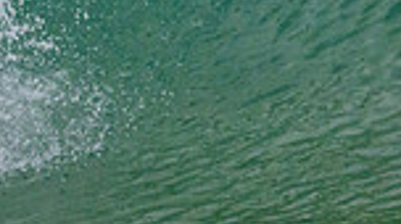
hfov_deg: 0.5
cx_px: -302
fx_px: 43385
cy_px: -152
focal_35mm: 4086
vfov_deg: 0.3
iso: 1600
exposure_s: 1/2000
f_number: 11
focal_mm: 800
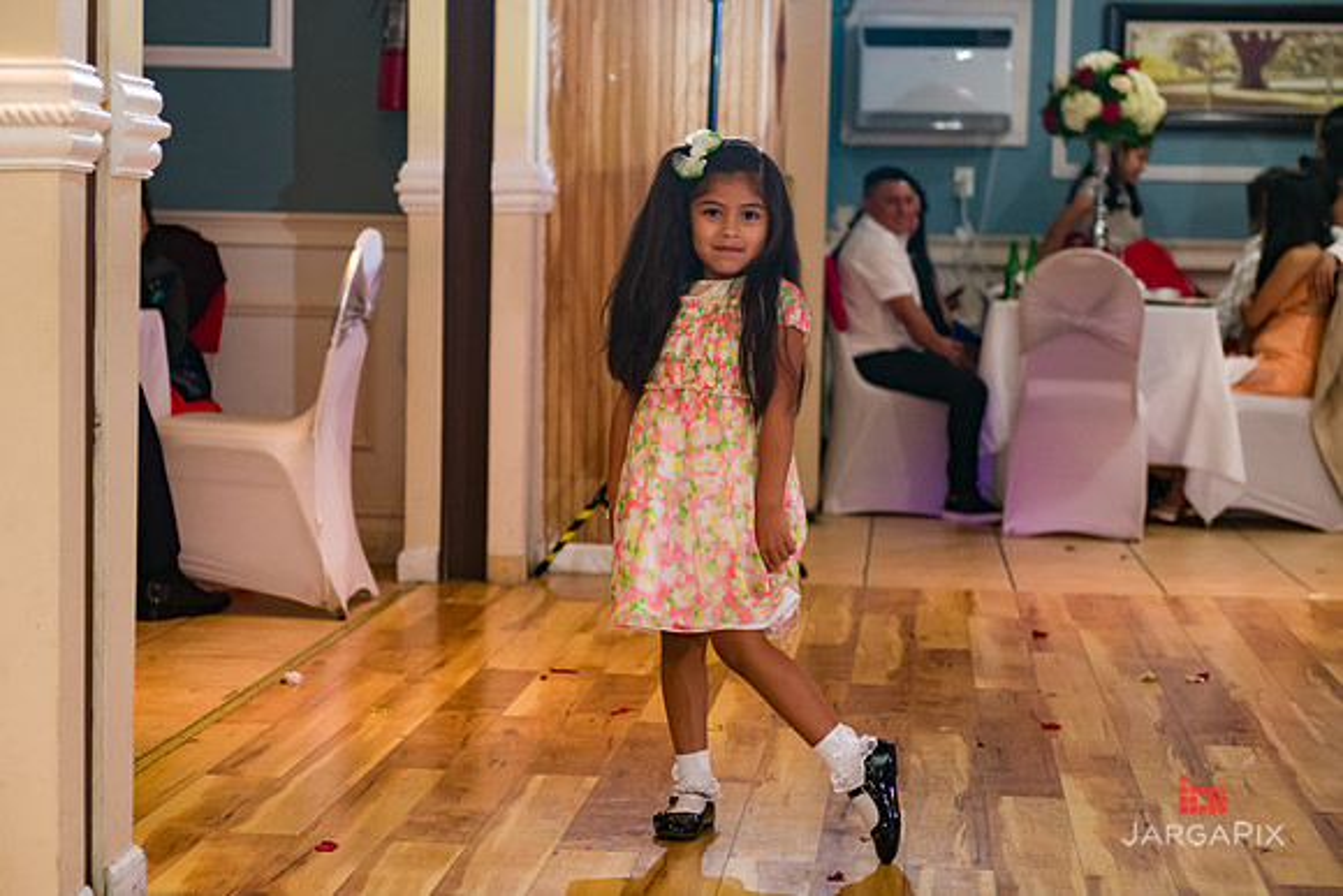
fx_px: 2919
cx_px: 638
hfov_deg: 25.9
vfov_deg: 17.5
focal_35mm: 78
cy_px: 416
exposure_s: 1/125
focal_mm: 70
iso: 1250
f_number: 3.2
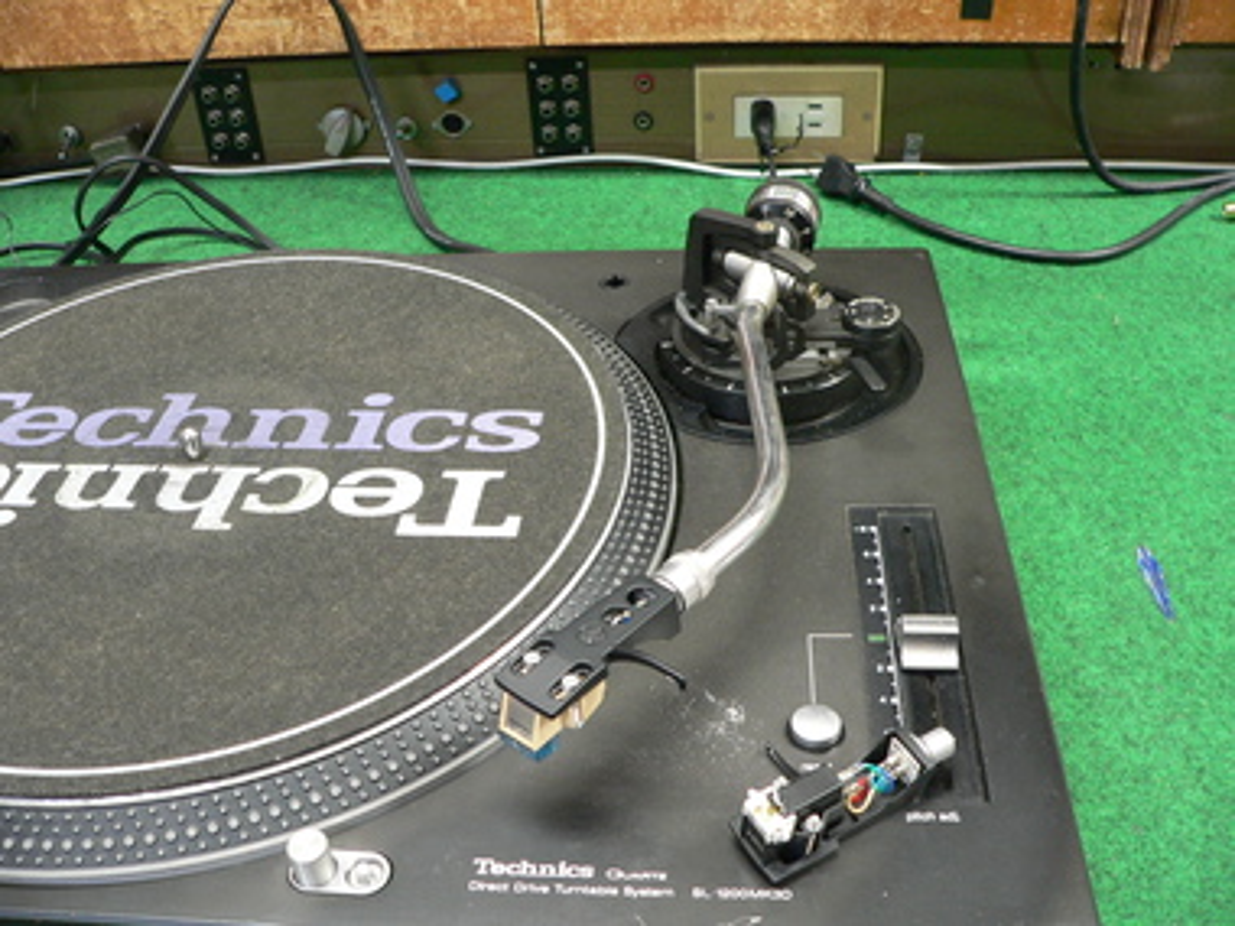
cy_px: 463
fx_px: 1284
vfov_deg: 39.7
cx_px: 618
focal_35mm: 36
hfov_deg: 51.4
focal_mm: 6
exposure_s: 1/8
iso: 200
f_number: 2.8
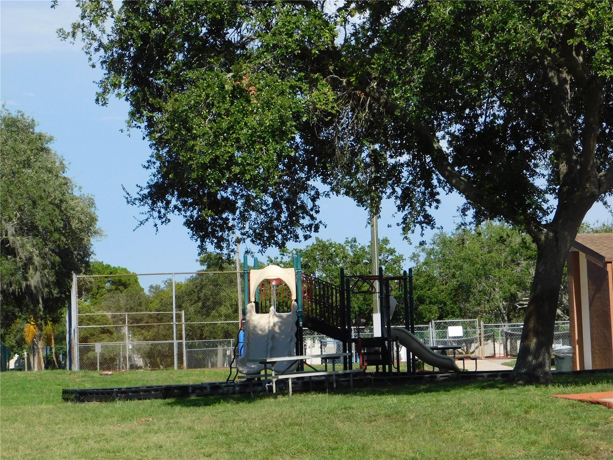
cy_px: 230
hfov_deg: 24.4
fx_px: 1417
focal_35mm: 80
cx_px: 306
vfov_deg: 18.4
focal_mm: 14.2
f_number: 4.4
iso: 125
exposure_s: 1/800
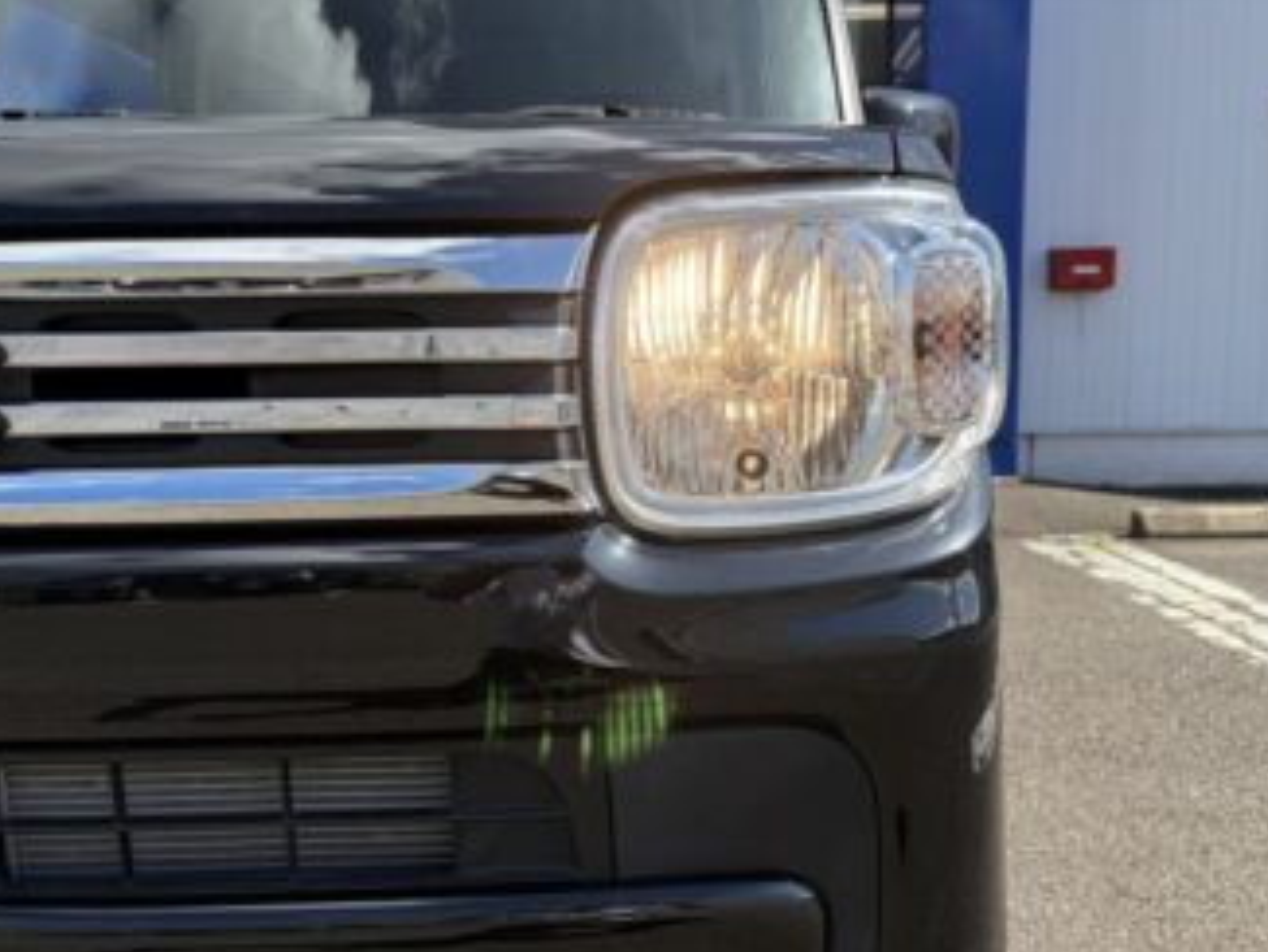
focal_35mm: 28
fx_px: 1026
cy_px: 505
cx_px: 659
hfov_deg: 63.4
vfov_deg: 49.7
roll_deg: +0.7
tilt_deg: -6.3
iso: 50
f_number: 1.6
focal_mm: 5.96
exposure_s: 1/1901
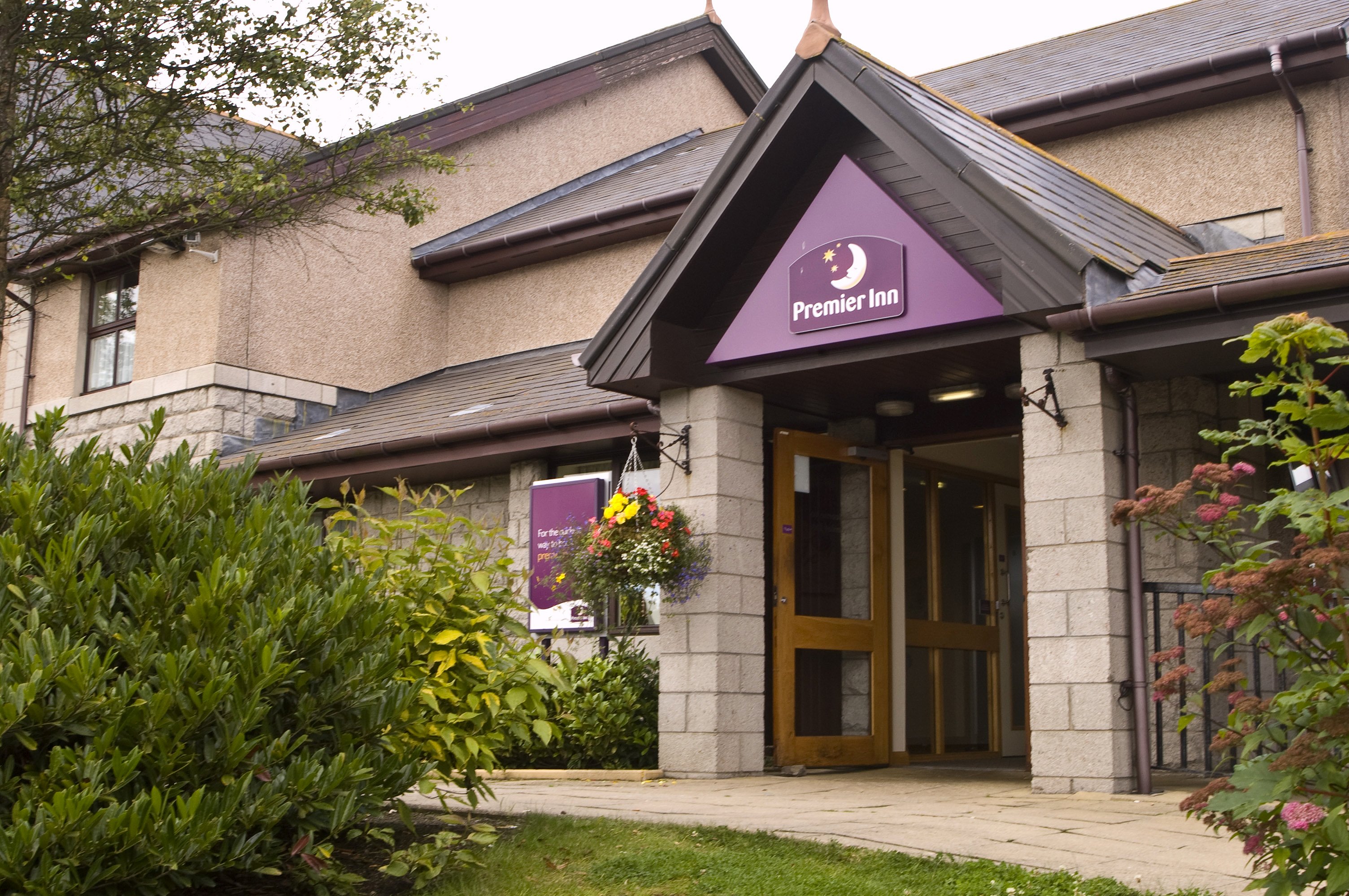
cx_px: 674
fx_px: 1572
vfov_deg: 31.8
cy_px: 448
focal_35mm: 42
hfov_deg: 46.4
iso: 200
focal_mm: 28
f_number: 10
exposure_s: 1/40
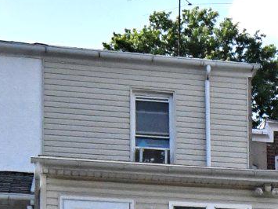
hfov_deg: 15.5
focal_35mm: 122
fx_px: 979
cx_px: 345
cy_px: 350
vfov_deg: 11.4
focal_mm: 15
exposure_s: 1/5000
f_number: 11
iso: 5000
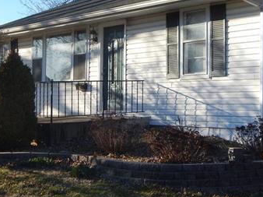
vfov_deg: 20.4
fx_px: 547
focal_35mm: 72
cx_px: 178
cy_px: 75
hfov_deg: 26.9
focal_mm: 6.8
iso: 125
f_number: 3.4
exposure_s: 1/800
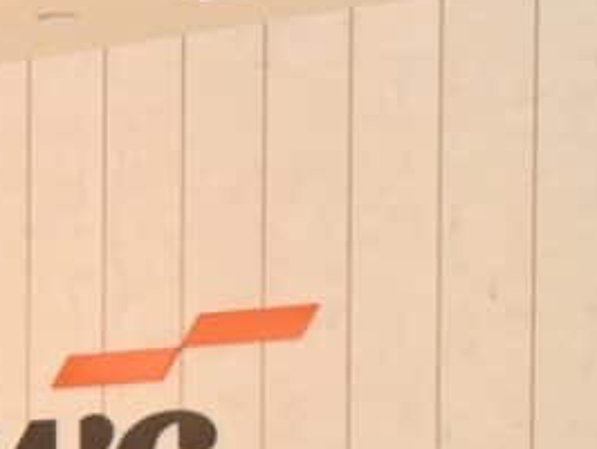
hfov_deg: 9.4
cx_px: -1111
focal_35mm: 172
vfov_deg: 8.5
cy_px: 669
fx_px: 2969
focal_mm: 31
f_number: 5
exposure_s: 1/125
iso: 2000
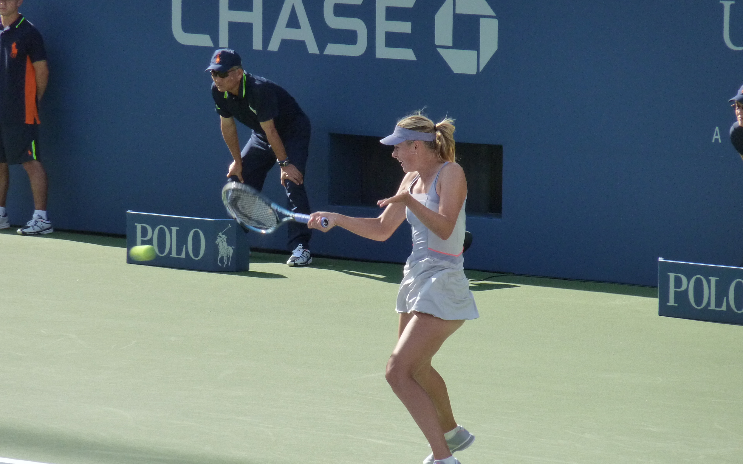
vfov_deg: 4.1
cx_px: 372
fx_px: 6460
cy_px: 254
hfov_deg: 6.6
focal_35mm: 319
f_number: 4.9
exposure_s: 1/400
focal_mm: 49.2
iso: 250
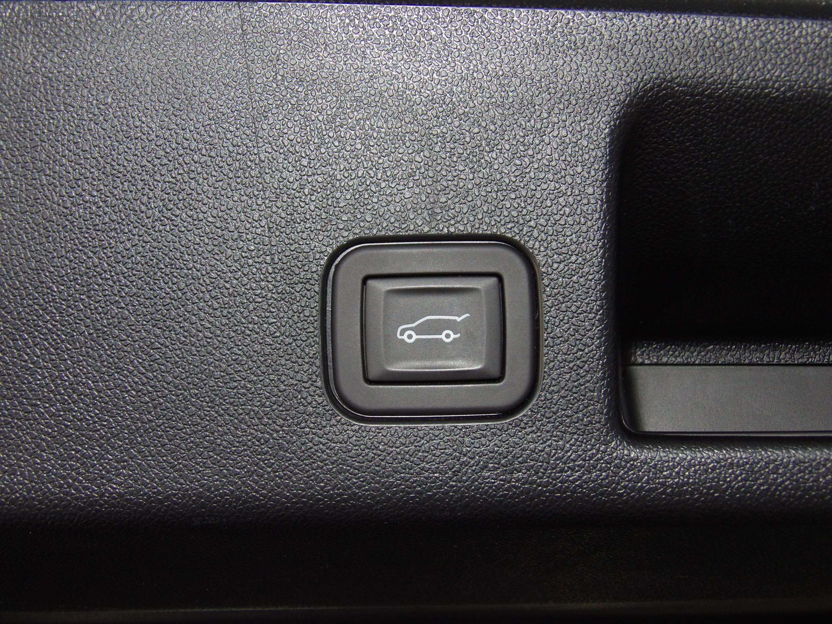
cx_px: 416
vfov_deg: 20.4
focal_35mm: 72
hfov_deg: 27.0
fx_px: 1731
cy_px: 312
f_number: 4.1
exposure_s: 1/100
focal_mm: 13
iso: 200
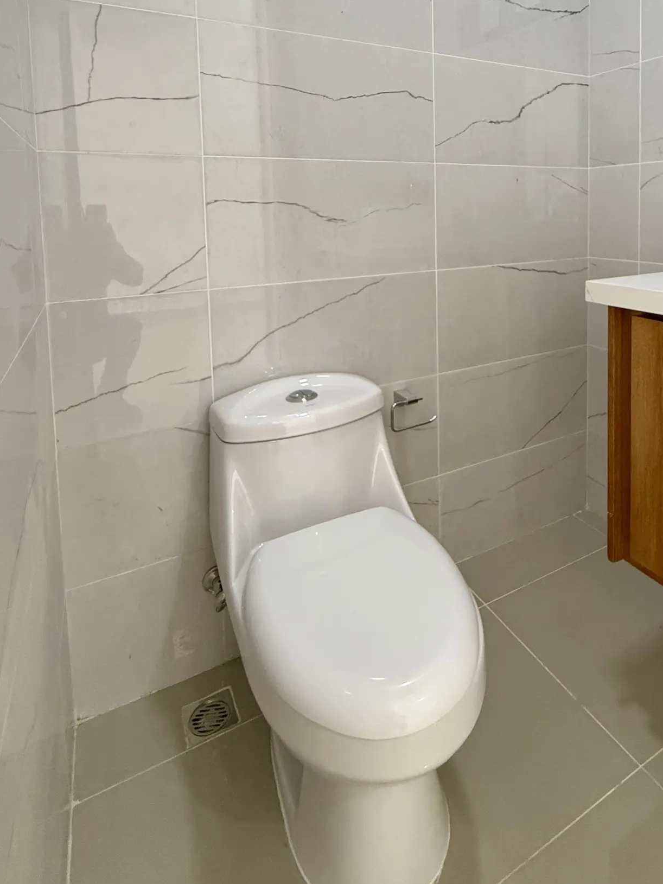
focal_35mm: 22
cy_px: 241
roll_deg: -0.3
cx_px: 437
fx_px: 562
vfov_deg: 72.1
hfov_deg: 59.8
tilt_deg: -3.1
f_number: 2.2
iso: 250
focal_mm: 2.22
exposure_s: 1/120
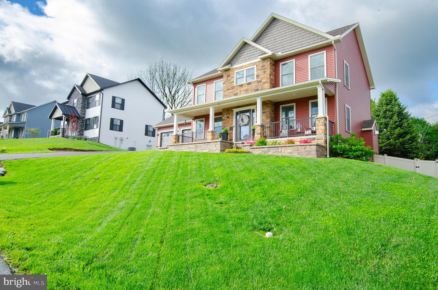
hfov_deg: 77.4
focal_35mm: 22
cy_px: 145
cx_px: 219
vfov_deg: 55.9
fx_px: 273
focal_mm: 15
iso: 100
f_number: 7.1
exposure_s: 1/200
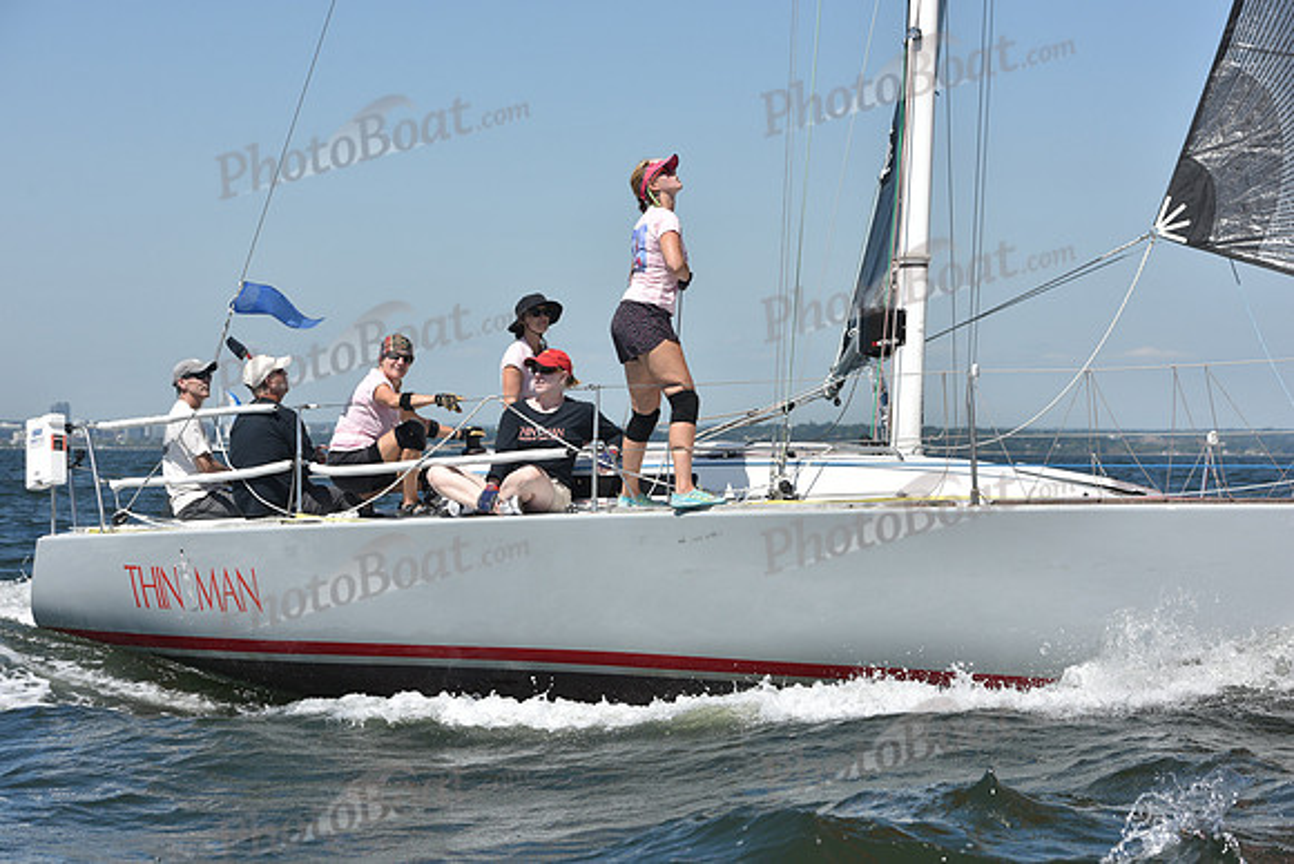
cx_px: 647
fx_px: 3308
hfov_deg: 22.1
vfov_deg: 14.9
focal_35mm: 92
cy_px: 432
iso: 250
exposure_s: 1/1250
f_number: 8
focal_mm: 92
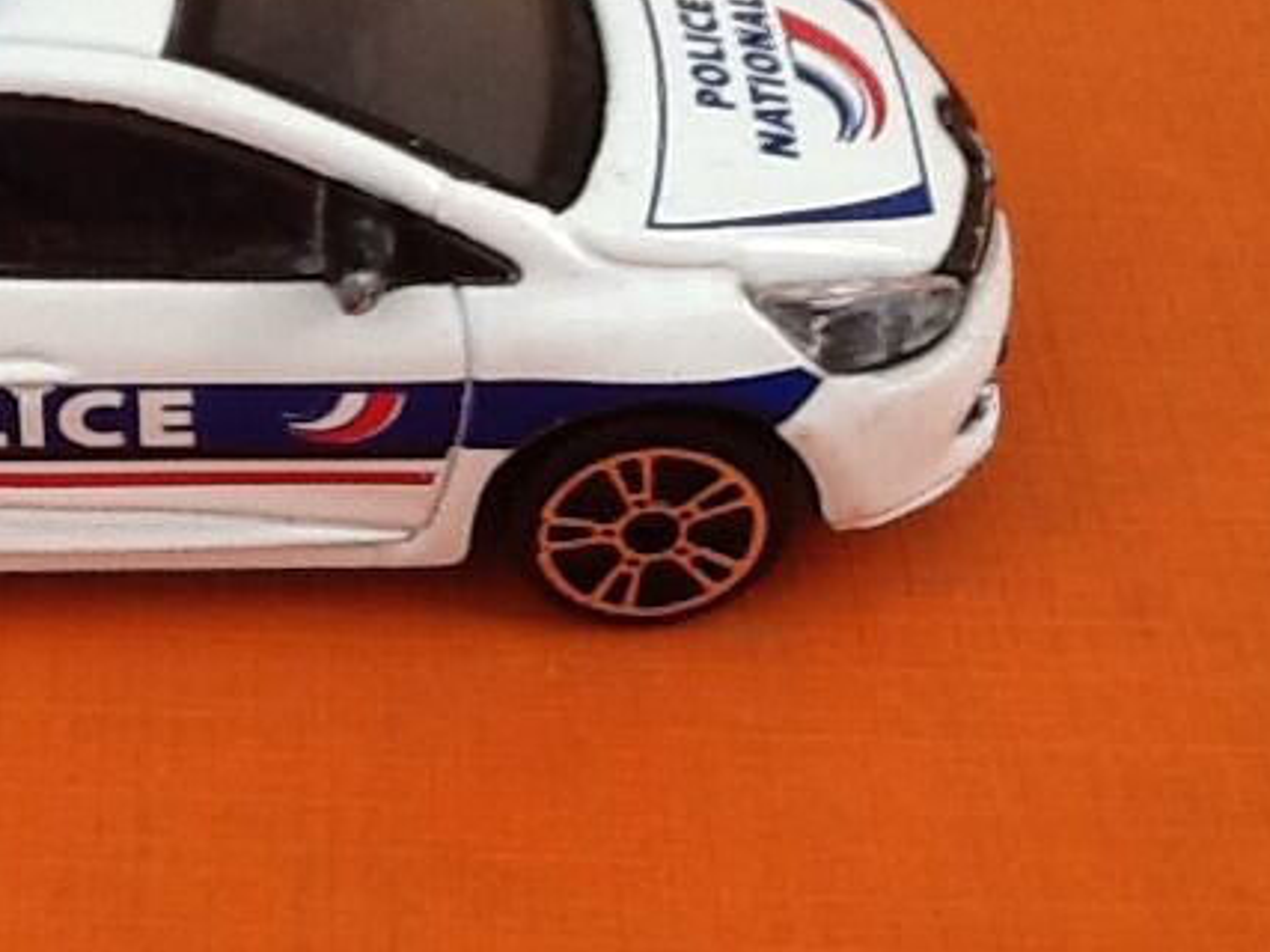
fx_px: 3631
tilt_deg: -37.7
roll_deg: +1.5
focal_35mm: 99
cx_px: 116
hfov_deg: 19.5
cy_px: 101
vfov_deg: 14.8
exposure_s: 1/291
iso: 40
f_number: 2.4
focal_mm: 2.03
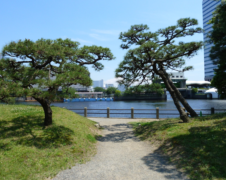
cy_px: 92
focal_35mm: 27
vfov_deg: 53.2
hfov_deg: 64.0
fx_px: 181
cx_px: 105
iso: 80
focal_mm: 4.1
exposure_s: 1/400
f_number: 4
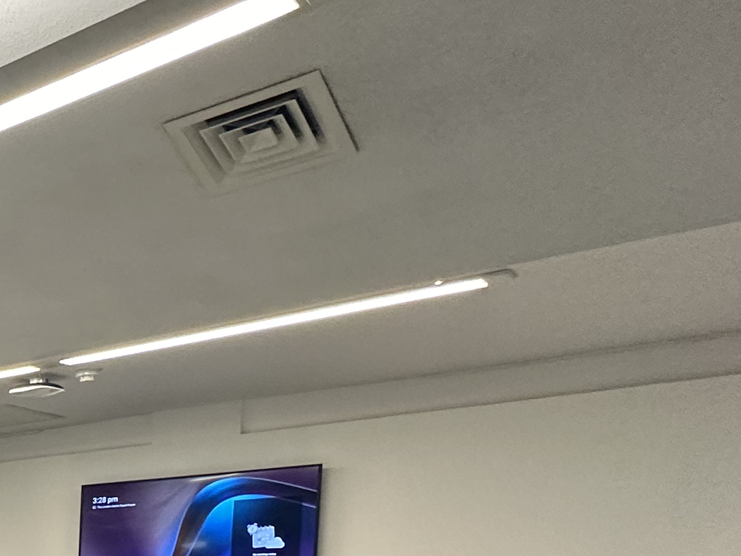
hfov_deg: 28.8
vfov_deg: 27.4
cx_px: -334
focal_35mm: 46
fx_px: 985
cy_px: 681
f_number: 2.2
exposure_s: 1/100
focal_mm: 2.22
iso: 250
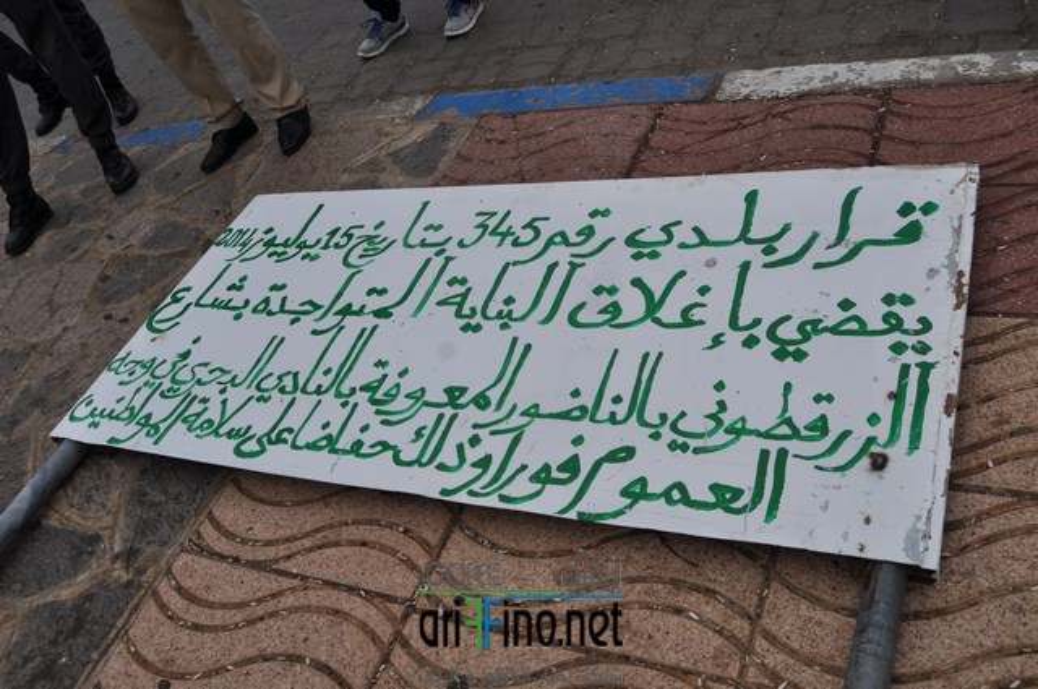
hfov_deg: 57.3
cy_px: 344
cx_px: 519
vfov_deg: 39.9
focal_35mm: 33
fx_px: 950
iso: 200
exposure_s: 1/250
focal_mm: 22
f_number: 8
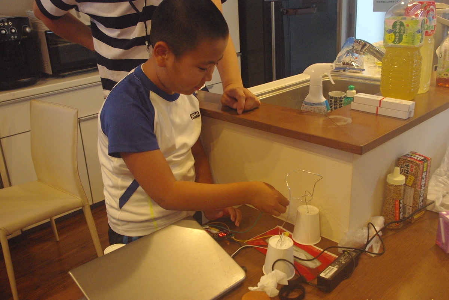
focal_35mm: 36
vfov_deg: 37.0
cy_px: 150
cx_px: 224
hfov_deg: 53.1
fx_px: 449
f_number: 6.3
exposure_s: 1/80
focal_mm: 24.38
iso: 1600
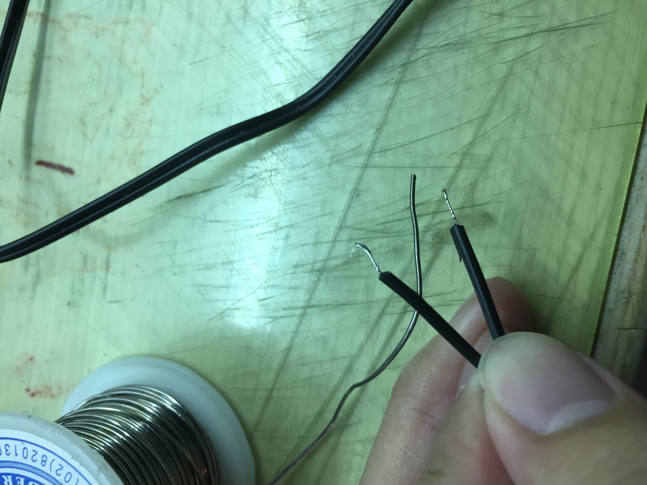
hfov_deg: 61.7
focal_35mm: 29
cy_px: 242
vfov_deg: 48.2
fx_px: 542
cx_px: 324
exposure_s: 1/40
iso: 32
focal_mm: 4.15
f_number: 2.2
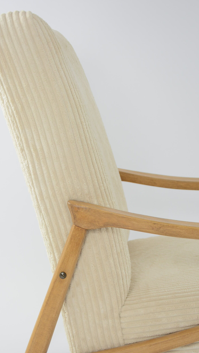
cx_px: 112
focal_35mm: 72
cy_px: 205
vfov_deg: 29.3
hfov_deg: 16.8
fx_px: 675
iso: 400
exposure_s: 1/125
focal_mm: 38
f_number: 5.6
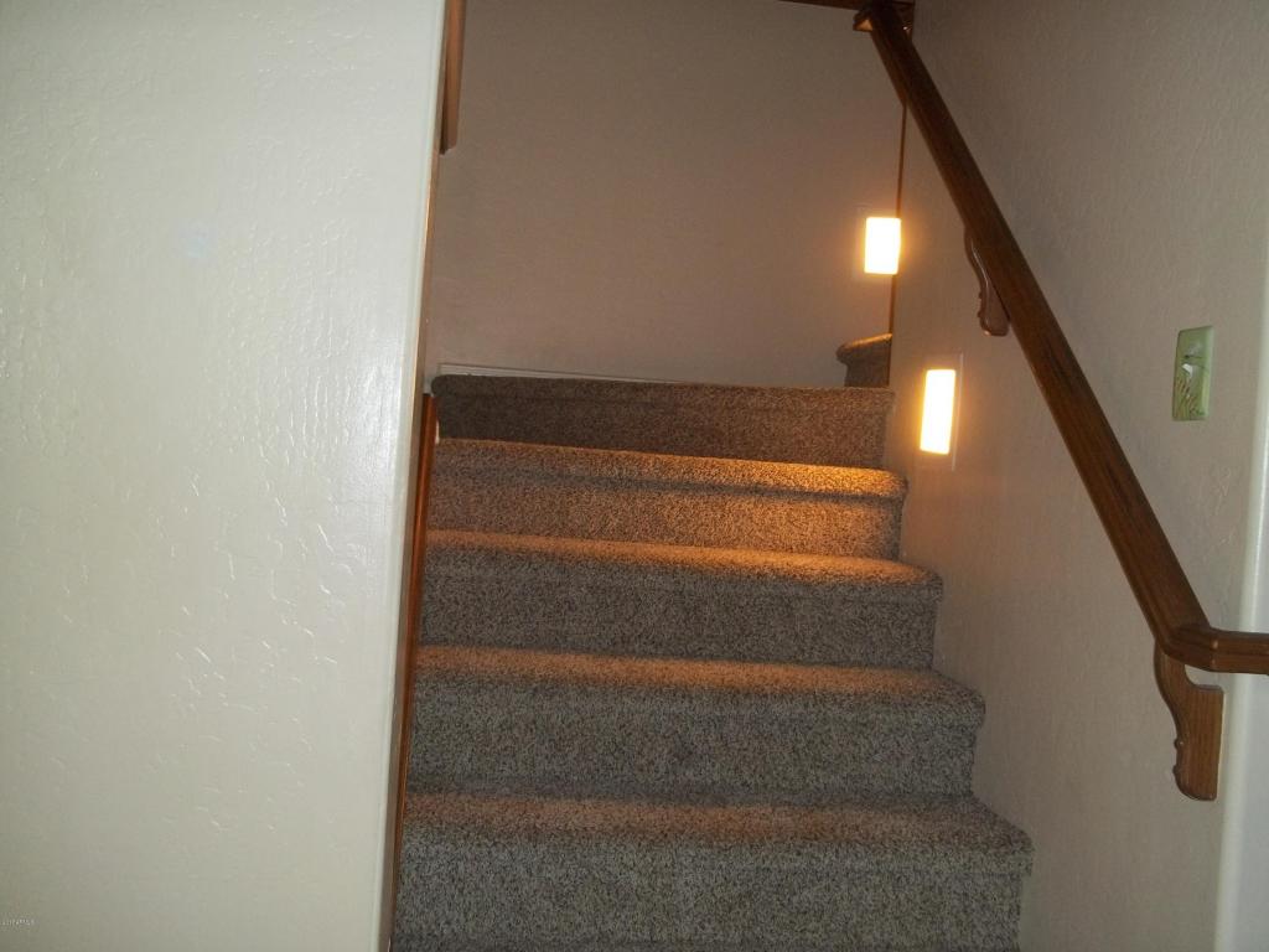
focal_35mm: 36
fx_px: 1320
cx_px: 634
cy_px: 476
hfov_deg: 51.4
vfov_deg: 39.7
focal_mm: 6.5
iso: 160
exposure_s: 1/30
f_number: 3.1
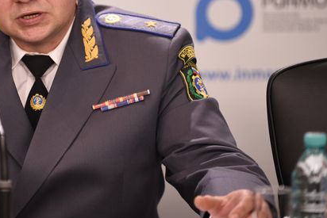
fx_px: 2699
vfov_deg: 4.6
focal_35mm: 297
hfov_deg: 6.9
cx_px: 79
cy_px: 52
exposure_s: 1/320
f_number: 4
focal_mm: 175
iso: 1600
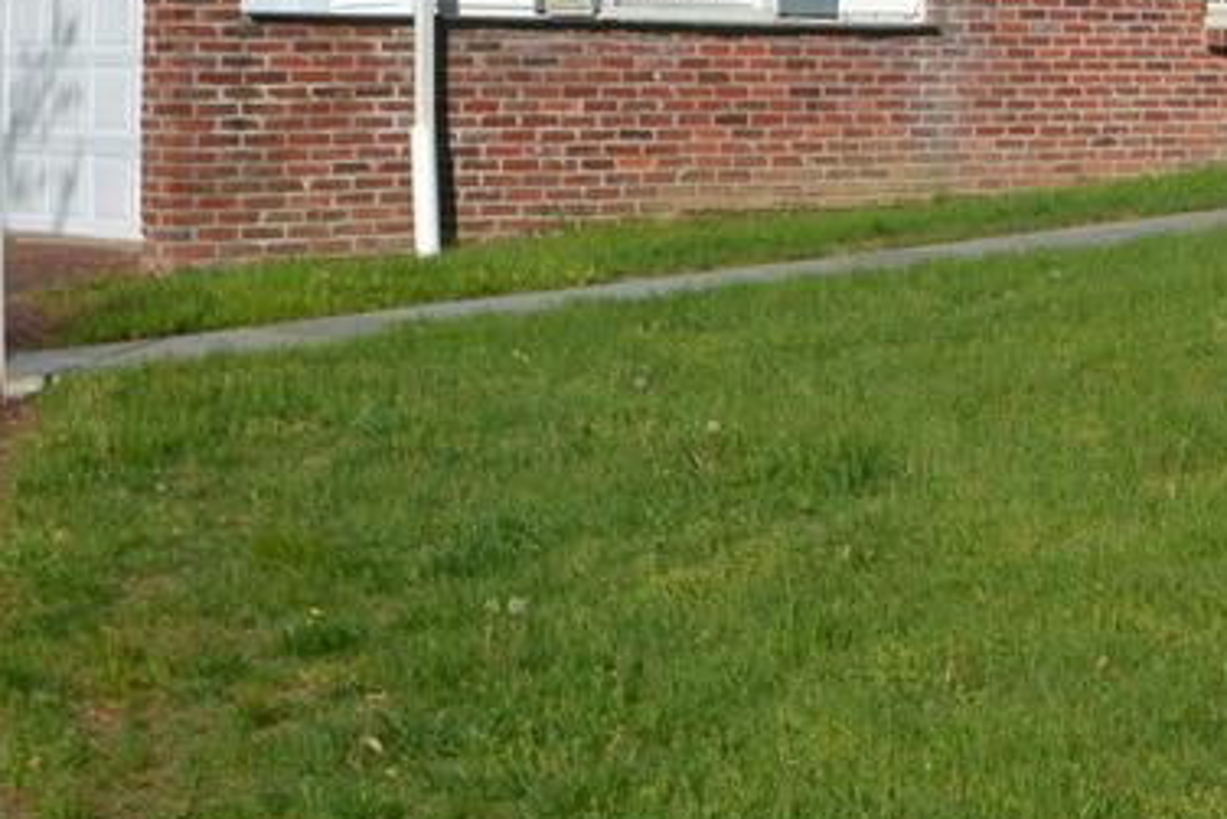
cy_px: -266
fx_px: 3341
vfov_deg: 13.4
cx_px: 1296
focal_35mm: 98
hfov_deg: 20.0
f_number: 8
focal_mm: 24
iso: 100
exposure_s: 1/320
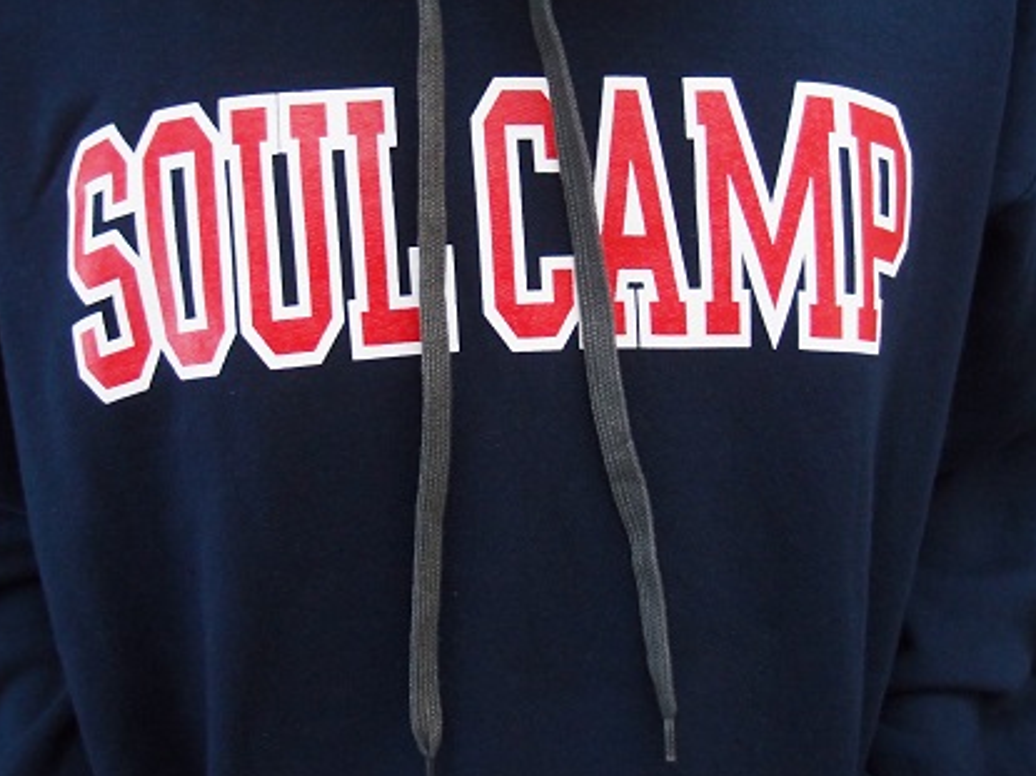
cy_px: 346
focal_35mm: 37
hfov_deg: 50.1
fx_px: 1107
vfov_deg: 38.6
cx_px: 484
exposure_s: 1/13
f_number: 1.8
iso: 200
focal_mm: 6
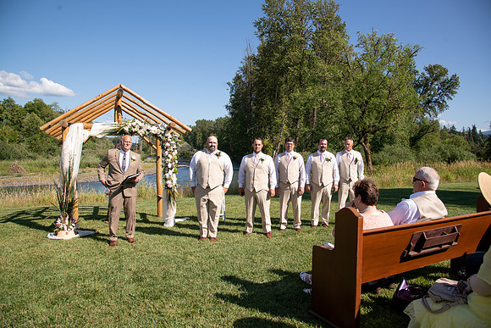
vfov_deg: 53.2
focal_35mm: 24
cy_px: 164
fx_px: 327
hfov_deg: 73.7
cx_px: 246
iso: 200
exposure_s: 1/400
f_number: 6.3
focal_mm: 24
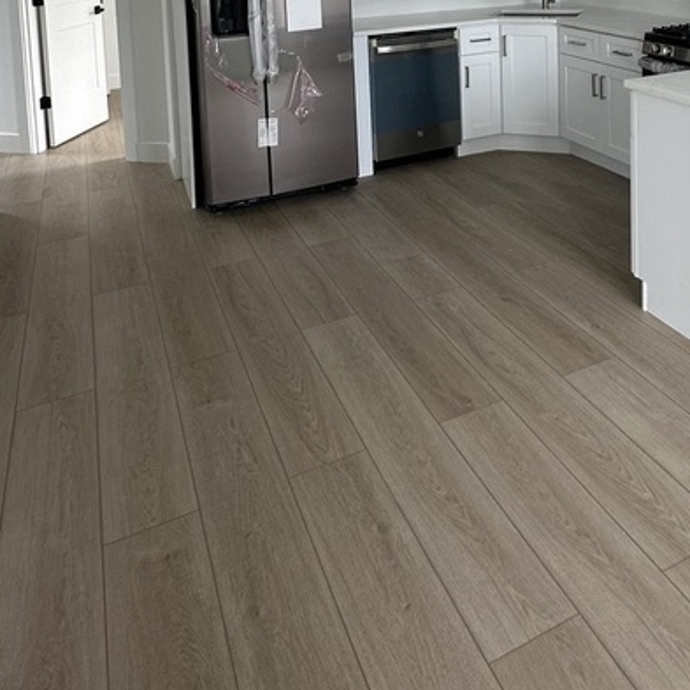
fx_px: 767
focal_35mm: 34
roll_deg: +0.0
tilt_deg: -4.5
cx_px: 497
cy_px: -18
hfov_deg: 47.1
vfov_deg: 41.4
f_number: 2.2
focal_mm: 2.22
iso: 80
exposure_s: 1/99
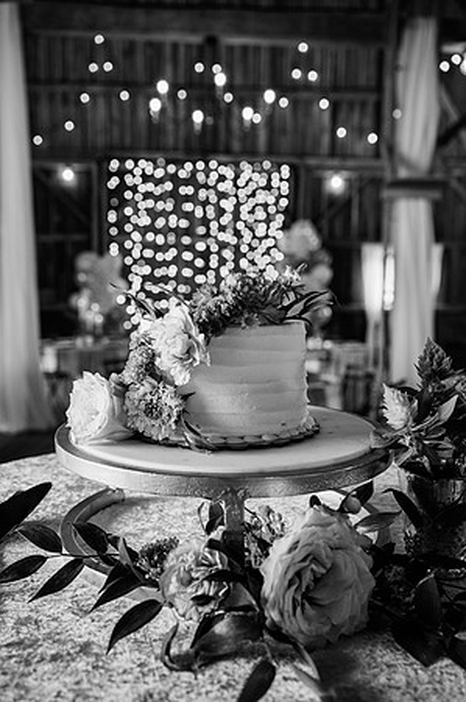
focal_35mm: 34
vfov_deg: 55.8
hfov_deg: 38.8
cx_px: 233
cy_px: 351
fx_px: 662
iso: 320
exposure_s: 1/200
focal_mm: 34
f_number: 4.5
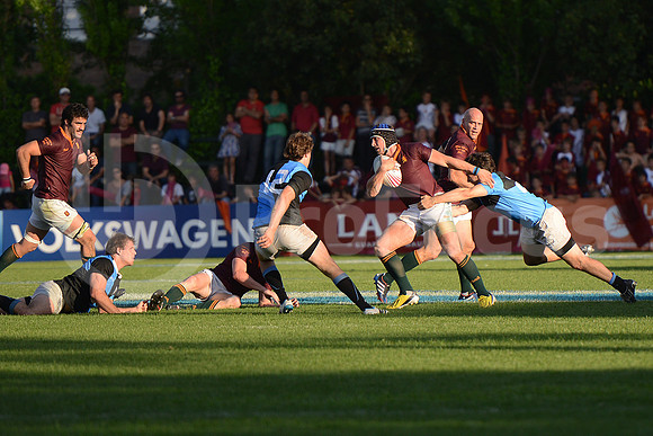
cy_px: 218
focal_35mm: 195
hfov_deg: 10.5
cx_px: 326
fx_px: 3538
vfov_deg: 7.0
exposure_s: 1/2000
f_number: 2.8
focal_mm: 195
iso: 400
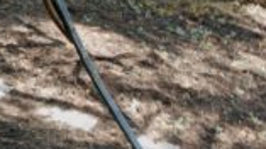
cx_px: -141
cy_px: -19
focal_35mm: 136
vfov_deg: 8.8
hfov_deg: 14.7
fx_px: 956
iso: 100
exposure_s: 1/5
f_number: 16
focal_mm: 27
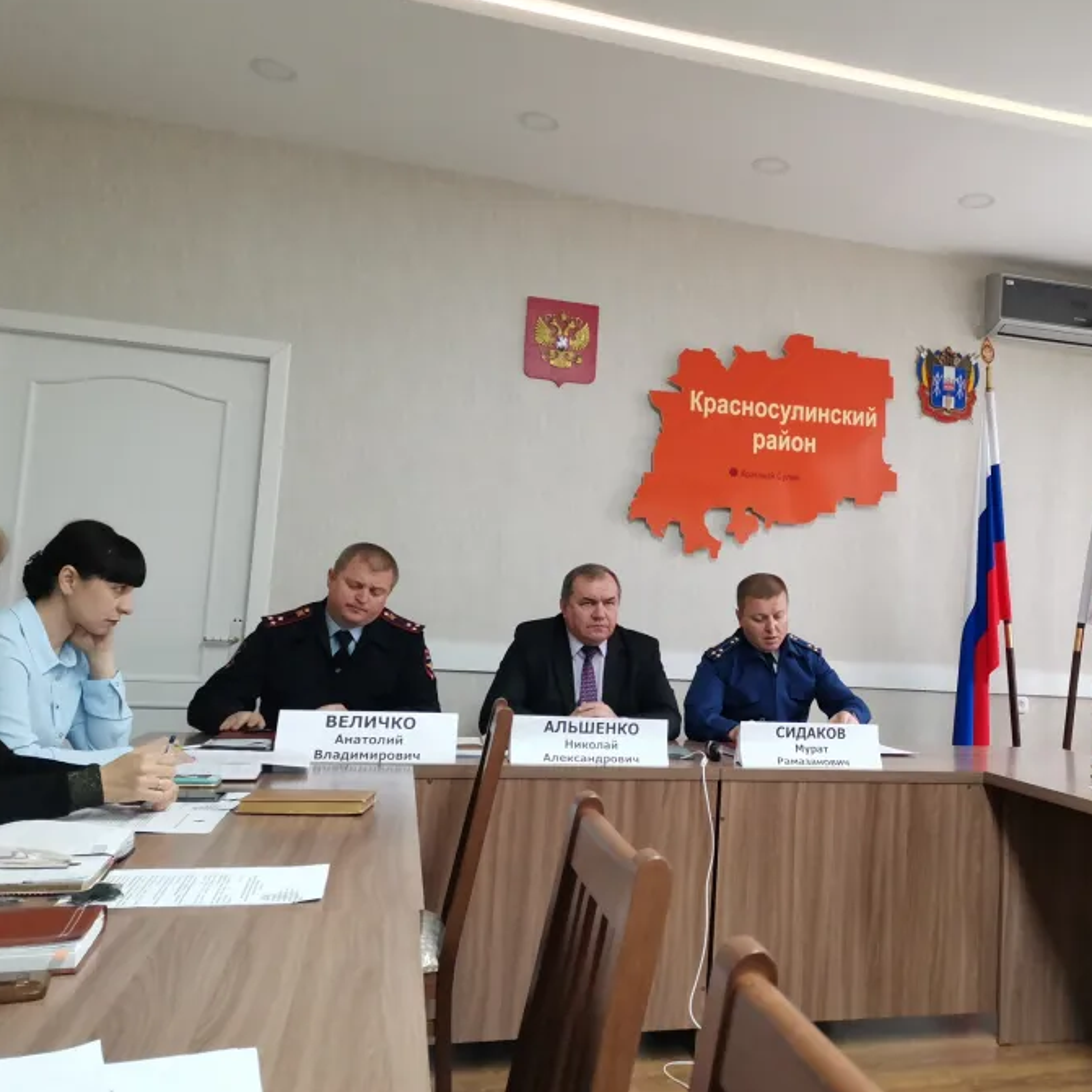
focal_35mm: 31
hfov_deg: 51.5
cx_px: 733
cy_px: 543
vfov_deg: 52.5
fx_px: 1106
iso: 400
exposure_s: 1/100
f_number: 1.8
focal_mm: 4.75
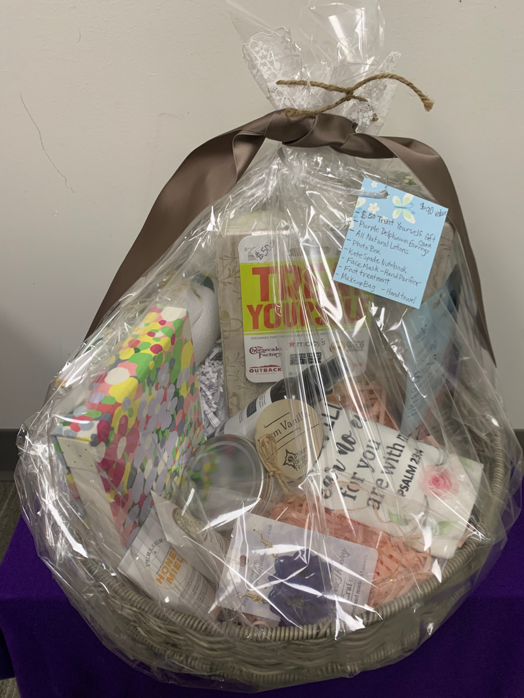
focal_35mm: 26
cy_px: 349
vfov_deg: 67.3
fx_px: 525
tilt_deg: -39.5
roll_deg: +0.1
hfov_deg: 53.1
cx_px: 262
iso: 80
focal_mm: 4.25
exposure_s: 1/50
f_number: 1.8
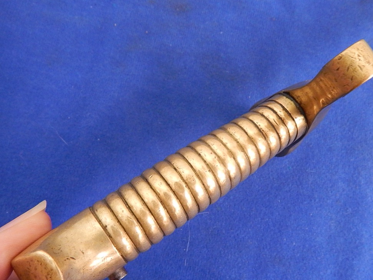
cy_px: 168
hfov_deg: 61.5
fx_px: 312
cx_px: 209
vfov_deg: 47.9
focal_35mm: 29
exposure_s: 1/15
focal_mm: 4
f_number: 3
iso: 400
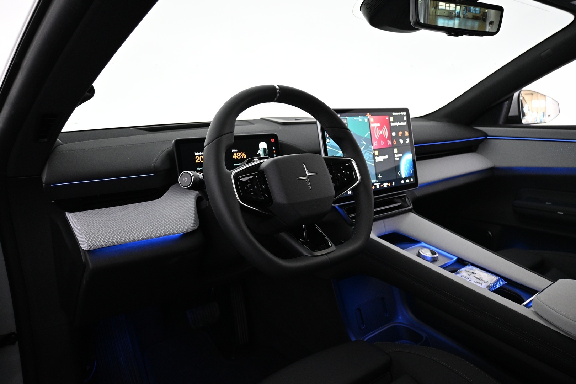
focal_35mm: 27
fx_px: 432
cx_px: 288
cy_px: 192
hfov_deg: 67.4
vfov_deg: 47.9
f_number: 3.5
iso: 1600
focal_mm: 18
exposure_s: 1/50
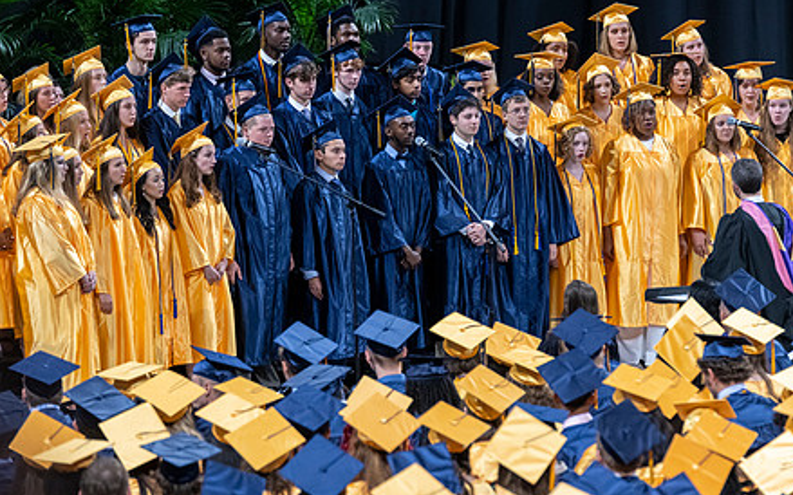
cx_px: 357
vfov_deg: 5.0
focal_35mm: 261
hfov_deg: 8.0
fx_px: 5639
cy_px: 180
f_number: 4.5
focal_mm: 190
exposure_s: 1/200
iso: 2000
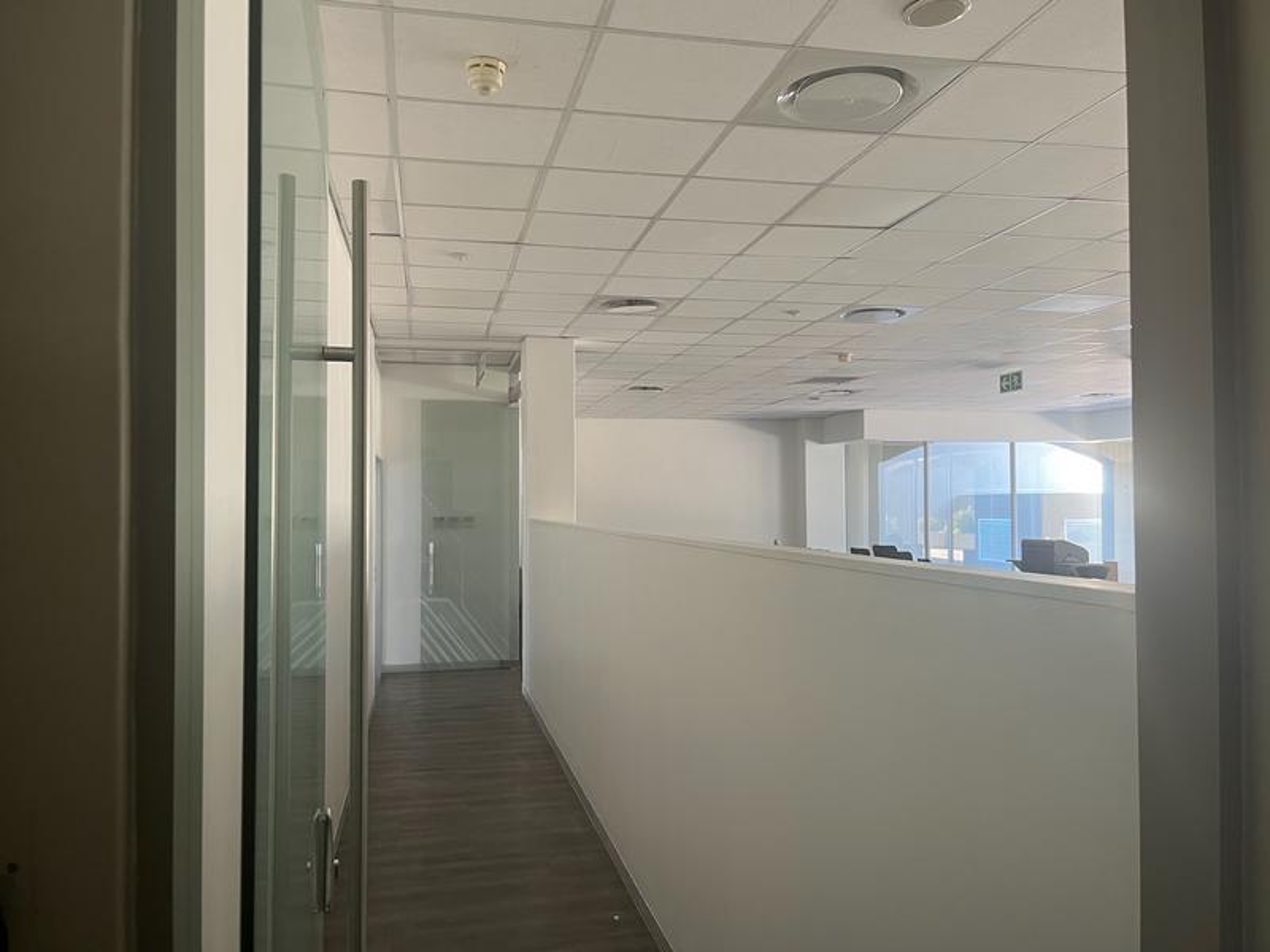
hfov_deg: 67.3
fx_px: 954
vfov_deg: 53.1
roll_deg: -1.3
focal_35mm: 26
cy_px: 476
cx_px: 635
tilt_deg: +0.9
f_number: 1.6
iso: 100
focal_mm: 5.1
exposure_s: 1/50
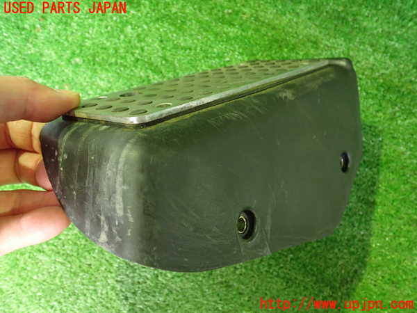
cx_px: 208
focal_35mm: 30
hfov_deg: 60.0
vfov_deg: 46.8
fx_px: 361
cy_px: 156
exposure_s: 1/20
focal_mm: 5.4
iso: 800
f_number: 2.3
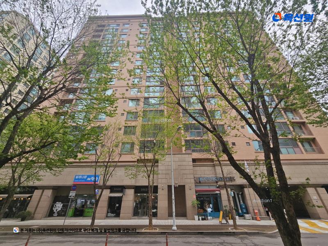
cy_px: 123
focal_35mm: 13
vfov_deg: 89.9
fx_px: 123
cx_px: 164
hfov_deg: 106.2
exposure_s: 1/744
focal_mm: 2.2
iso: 50
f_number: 2.2
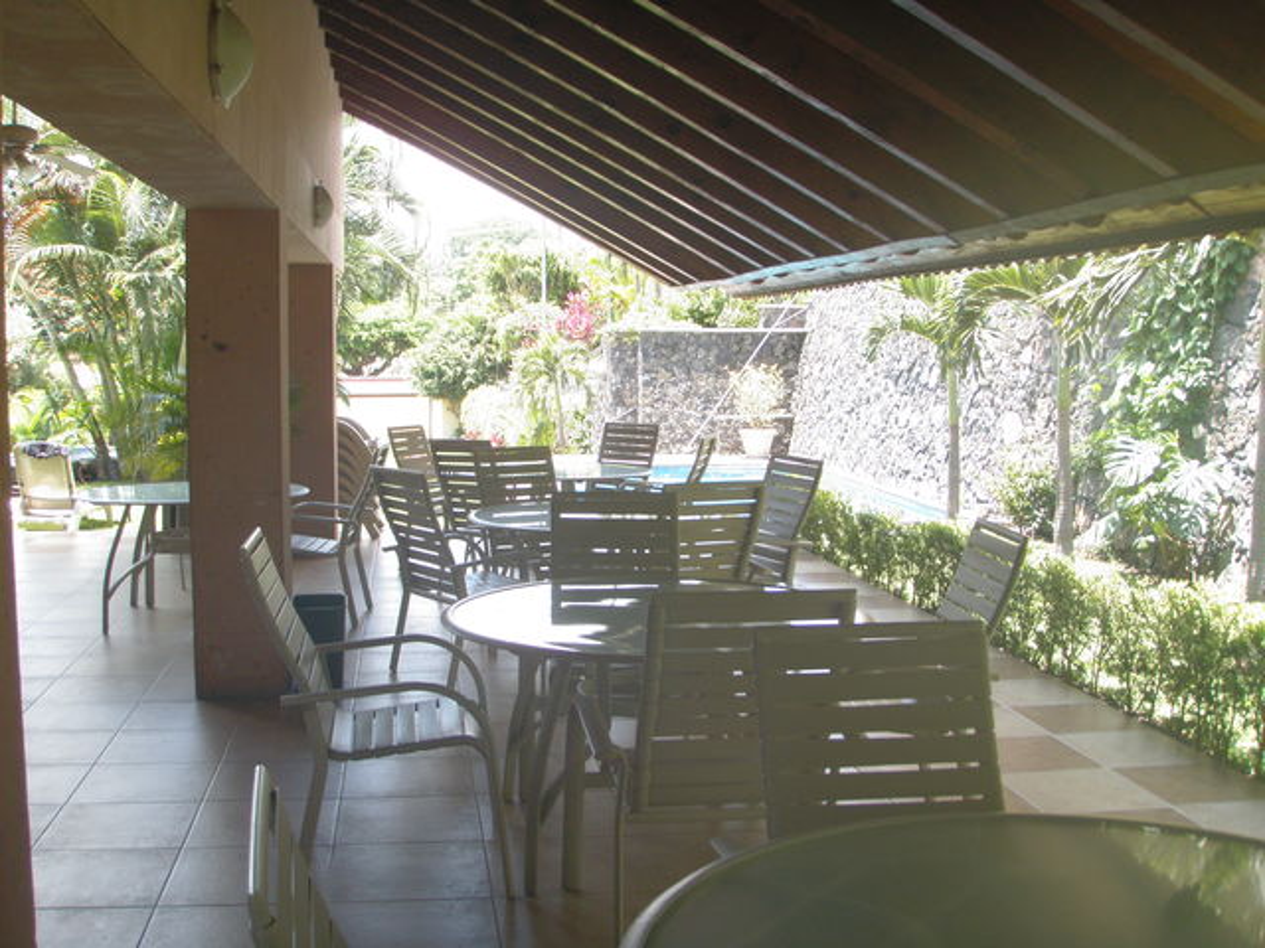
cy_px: 474
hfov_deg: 49.0
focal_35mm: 38
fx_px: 1389
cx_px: 632
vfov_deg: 37.7
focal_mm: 6.7
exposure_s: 1/80
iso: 80
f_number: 3.5
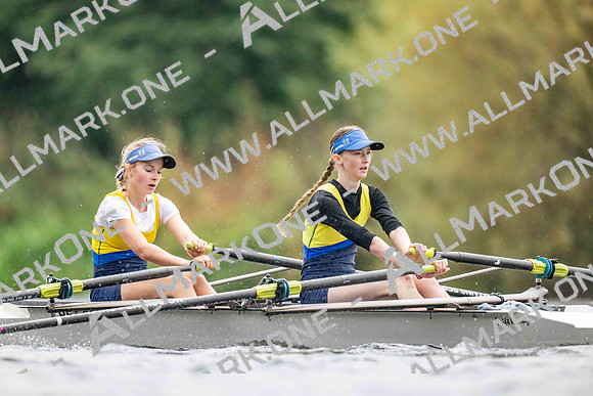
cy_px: 198
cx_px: 296
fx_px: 9885
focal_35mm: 600
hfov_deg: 3.4
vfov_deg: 2.3
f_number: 4
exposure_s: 1/2500
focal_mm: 600
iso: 7200
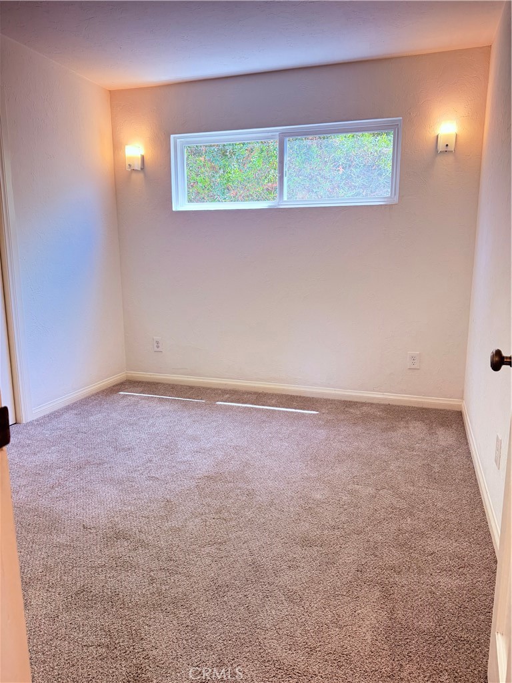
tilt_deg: -10.3
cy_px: 342
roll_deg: +0.5
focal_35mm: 24
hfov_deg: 56.8
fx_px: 473
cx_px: 256
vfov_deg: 71.6
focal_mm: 6.76
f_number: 1.78
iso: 320
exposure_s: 1/60
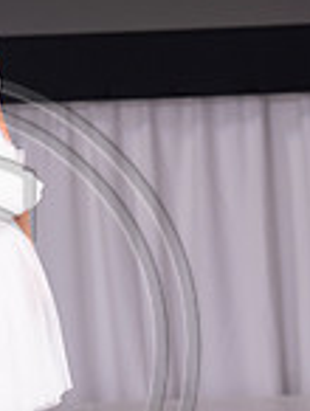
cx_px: -86
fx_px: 6501
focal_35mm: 546
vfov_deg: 3.6
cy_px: 346
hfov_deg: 2.7
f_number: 5.6
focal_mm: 185
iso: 2000
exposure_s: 1/400
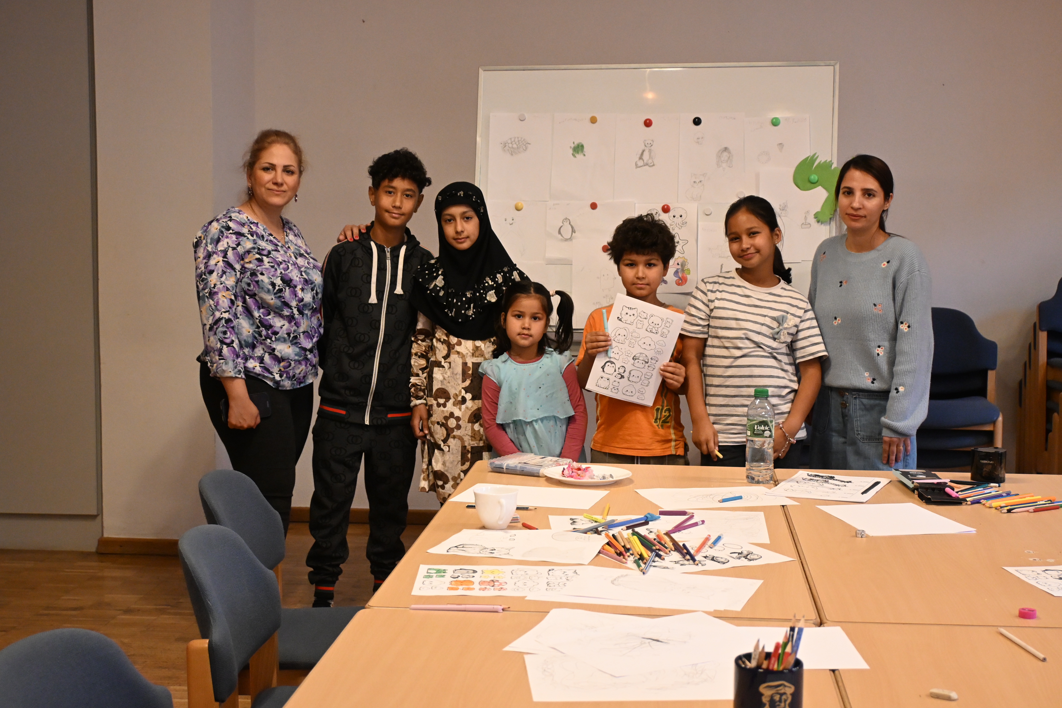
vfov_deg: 25.8
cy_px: 354
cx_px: 531
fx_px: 1549
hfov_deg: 37.9
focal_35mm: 52
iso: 2500
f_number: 5.3
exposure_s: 1/60
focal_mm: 35
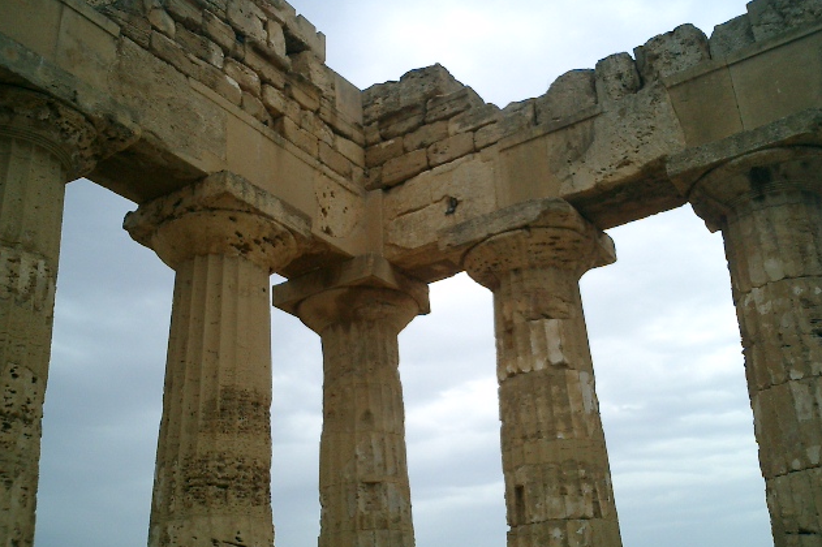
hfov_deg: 50.7
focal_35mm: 38
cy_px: 293
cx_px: 410
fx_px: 867
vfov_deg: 35.0
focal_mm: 7.5
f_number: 3.2
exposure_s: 1/1000
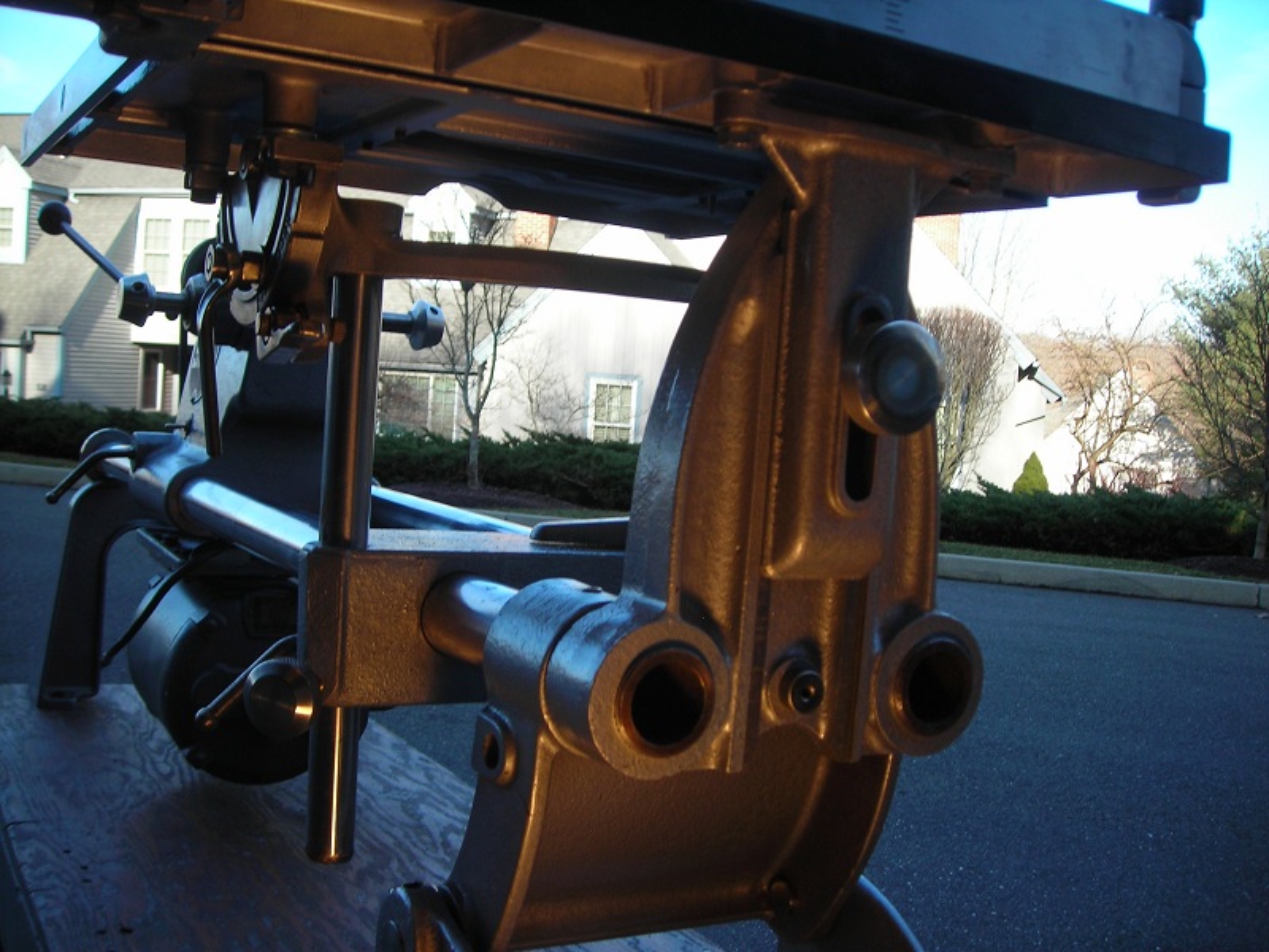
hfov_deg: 49.0
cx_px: 634
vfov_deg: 37.7
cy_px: 476
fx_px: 1393
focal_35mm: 38
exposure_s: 1/144
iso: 50
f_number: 3.2
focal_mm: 6.3
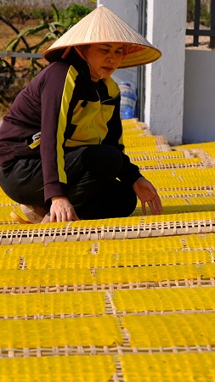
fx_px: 1359
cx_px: 162
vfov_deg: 16.0
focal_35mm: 134
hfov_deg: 9.0
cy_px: 154
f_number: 6.4
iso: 400
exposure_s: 1/1000
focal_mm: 42.9
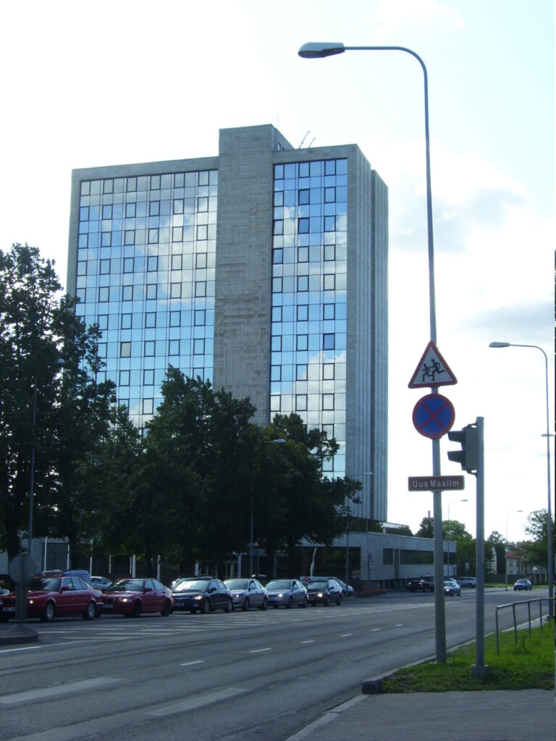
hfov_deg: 25.7
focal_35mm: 57
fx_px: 1221
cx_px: 278
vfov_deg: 33.8
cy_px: 370
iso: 80
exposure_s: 1/180
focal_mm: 9.4
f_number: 5.6
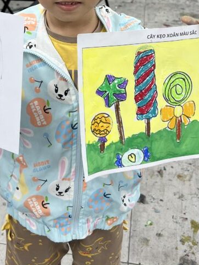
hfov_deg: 26.9
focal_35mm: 54
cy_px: 27
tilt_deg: -17.8
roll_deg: +1.1
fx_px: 414
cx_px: 65
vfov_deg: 33.7
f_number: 1.5
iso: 40
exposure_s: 1/100
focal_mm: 5.7
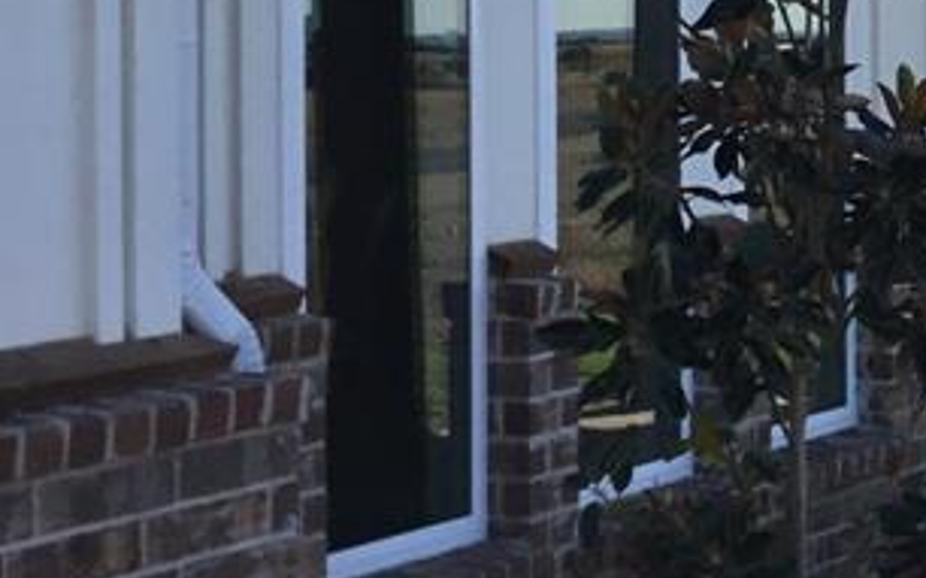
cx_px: 1159
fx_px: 2775
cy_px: 27
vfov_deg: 11.8
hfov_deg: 17.9
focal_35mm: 110
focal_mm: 3.3
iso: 25
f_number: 2.4
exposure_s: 1/886
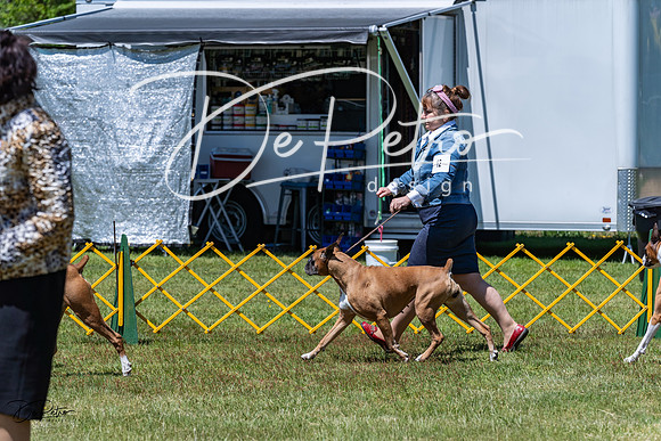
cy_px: 220
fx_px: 2571
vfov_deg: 9.8
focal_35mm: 140
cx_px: 330
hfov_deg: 14.7
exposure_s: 1/1600
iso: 320
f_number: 6.3
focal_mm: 140
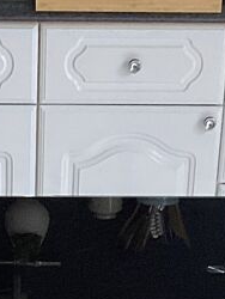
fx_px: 1428
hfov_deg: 9.0
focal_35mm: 165
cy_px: 730
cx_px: 26
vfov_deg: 10.3
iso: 50
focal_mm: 3.3
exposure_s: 1/120
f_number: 2.4
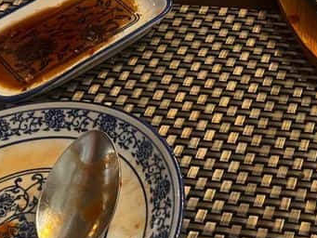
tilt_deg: -44.0
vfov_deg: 18.7
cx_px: 390
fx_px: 715
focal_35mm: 78
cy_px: 50
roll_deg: +0.7
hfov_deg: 22.8
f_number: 1.6
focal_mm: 5.1
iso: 500
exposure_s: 1/25
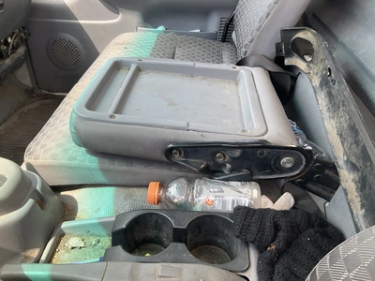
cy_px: 140
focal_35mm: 29
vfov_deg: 48.2
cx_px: 188
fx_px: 314
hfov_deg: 61.7
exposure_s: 1/175
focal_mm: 3
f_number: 1.8
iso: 20
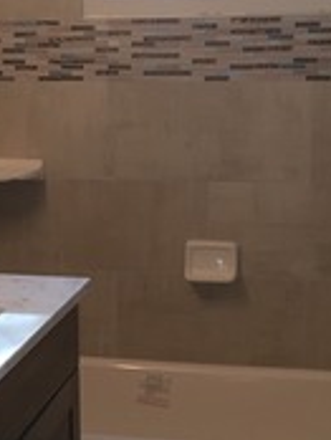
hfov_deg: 18.4
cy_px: 281
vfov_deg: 24.3
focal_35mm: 80
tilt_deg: -14.4
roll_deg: +0.0
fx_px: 1017
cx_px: 114
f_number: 2.2
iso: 40
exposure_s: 1/30
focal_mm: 4.15
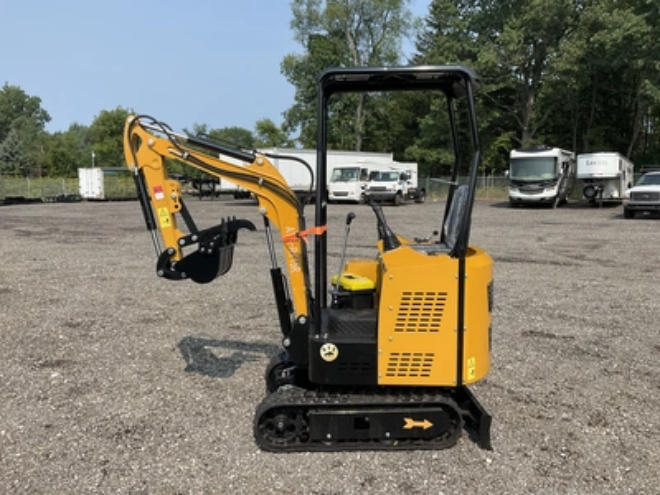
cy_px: 248
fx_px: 553
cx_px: 330
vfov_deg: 48.2
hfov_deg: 61.7
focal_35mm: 29
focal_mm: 3
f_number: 1.8
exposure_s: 1/1577
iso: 25
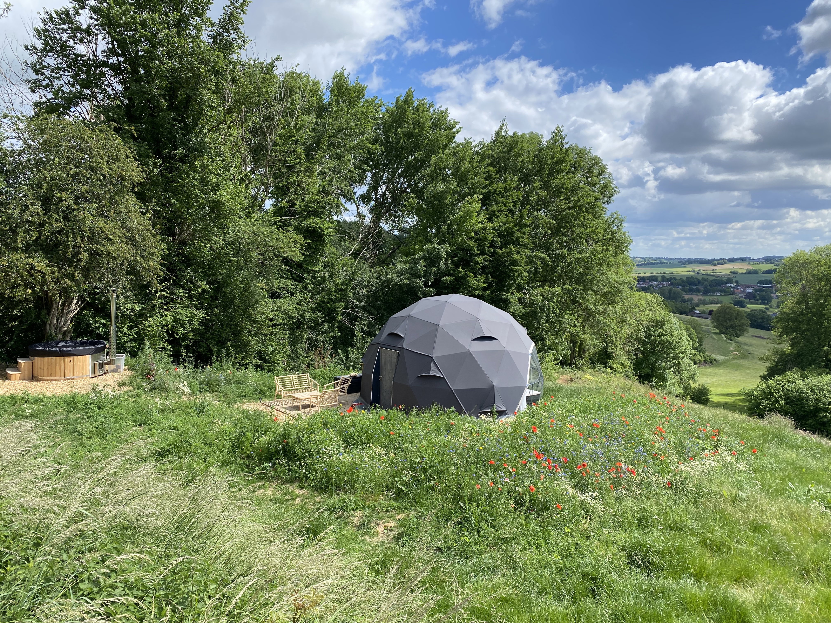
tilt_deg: -6.1
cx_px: 416
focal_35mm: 26
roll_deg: -2.0
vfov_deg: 53.1
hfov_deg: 67.3
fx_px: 624
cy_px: 312
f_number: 1.8
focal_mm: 4.25
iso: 32
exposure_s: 1/1701
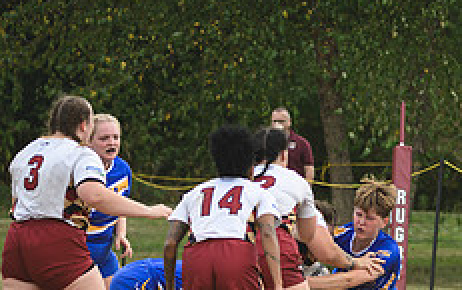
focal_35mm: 766
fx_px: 9656
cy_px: 168
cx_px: 500
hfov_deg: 2.7
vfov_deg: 1.7
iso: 220
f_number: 5.3
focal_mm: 200
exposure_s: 1/1000
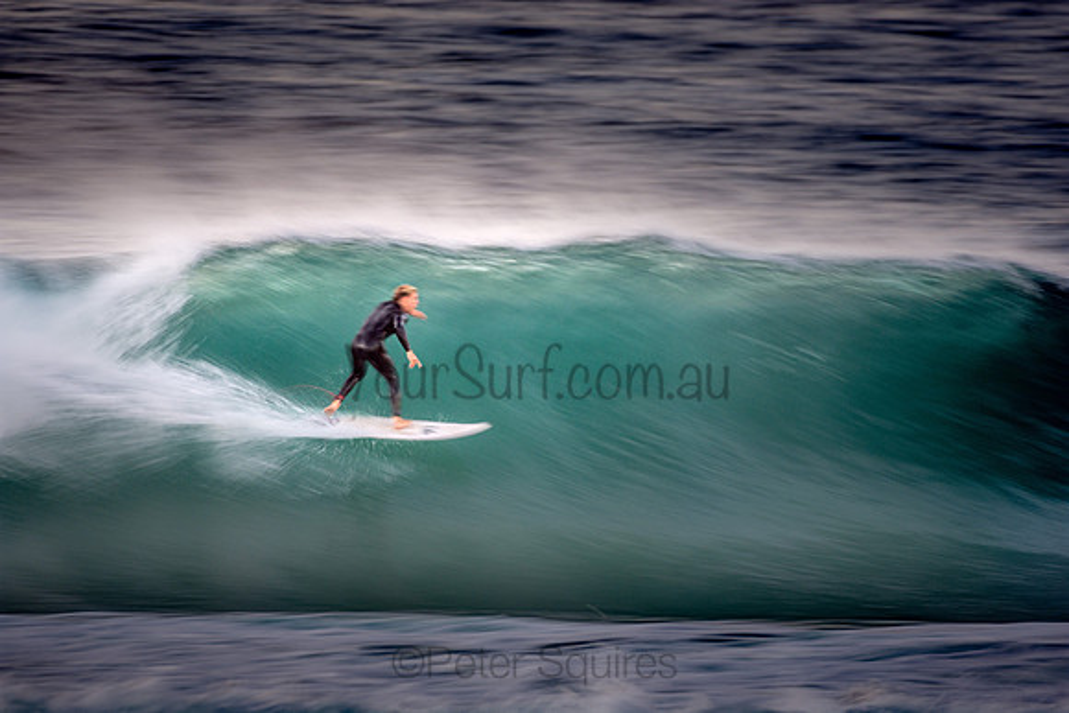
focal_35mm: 750
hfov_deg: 2.7
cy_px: 356
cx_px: 534
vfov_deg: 1.8
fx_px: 22275
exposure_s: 1/20
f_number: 5.6
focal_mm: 500
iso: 140
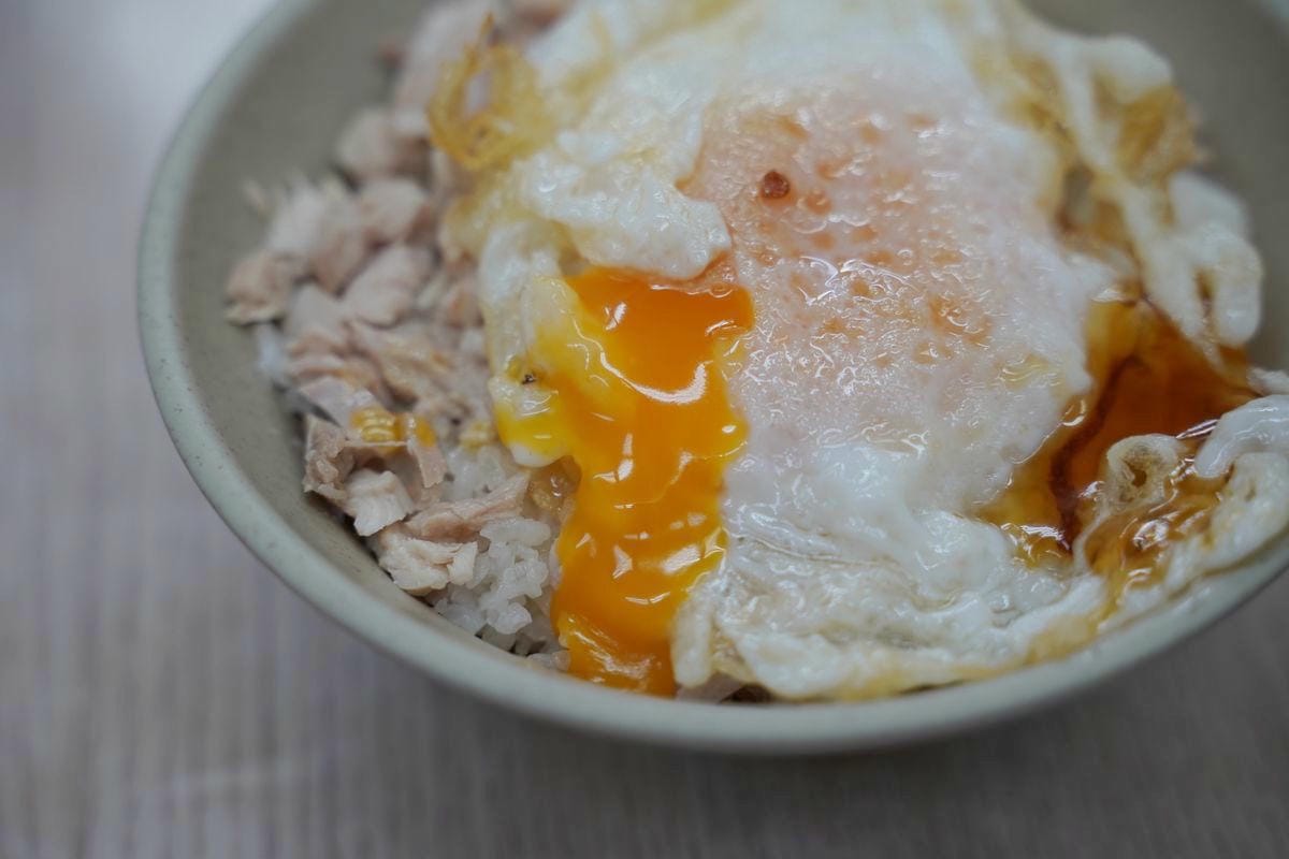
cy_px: 430
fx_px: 2685
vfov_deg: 18.2
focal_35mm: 75
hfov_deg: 27.0
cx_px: 644
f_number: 4
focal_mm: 75
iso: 500
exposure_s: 1/80
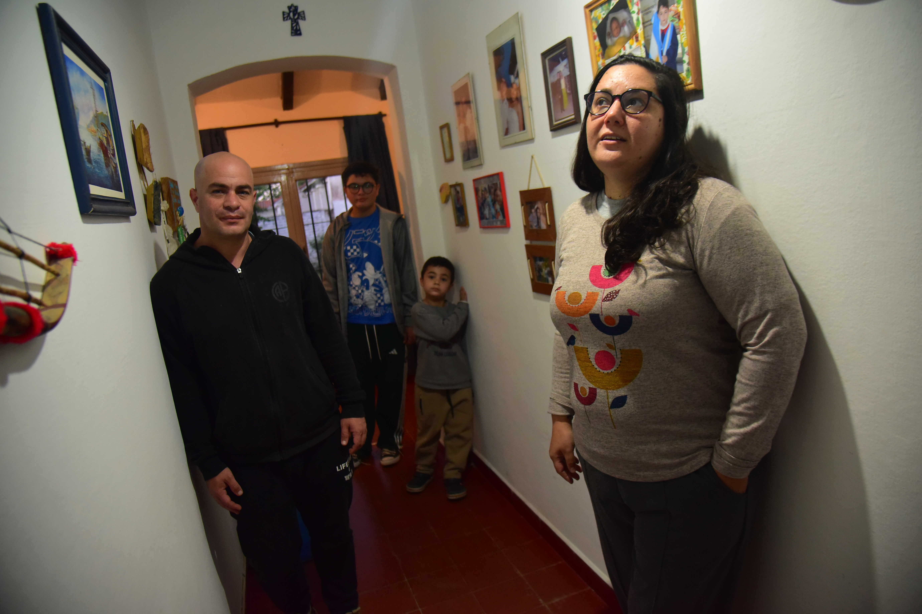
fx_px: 615
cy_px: 307
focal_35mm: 24
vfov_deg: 53.1
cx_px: 461
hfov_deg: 73.7
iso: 2500
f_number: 4
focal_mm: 24
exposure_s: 1/100
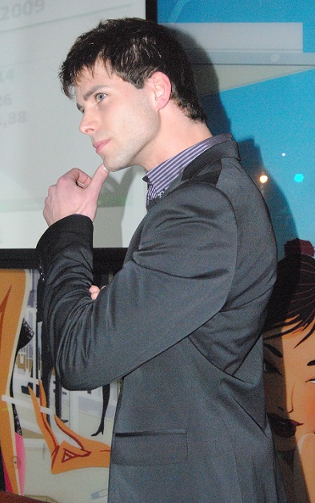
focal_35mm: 51
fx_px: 700
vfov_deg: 39.6
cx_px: 162
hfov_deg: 25.4
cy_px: 245
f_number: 5.6
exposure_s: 1/200
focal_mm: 30
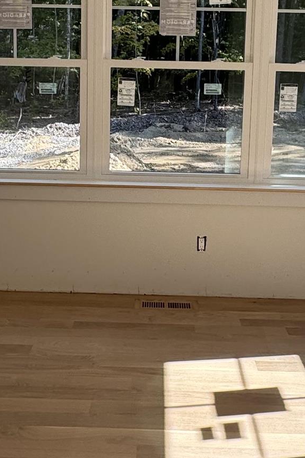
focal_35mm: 52
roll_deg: -1.2
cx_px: 144
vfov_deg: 37.9
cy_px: 160
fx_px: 661
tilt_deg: -9.7
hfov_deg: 26.0
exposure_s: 1/229
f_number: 2.2
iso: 40
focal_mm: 2.22
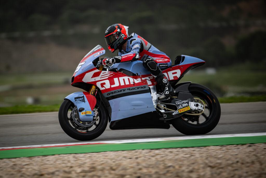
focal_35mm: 400
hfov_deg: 5.2
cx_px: 133
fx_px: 2956
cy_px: 89
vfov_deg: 3.4
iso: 320
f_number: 4.5
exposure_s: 1/1000
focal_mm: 400
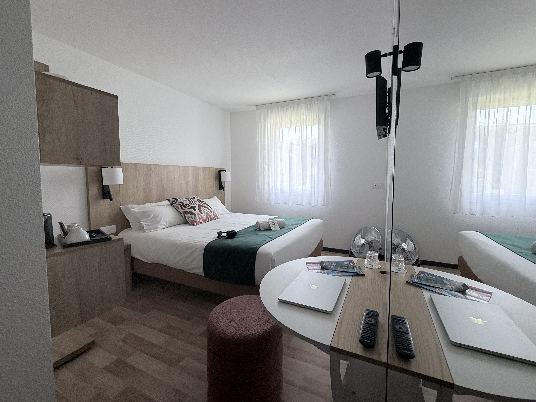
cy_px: 193
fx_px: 232
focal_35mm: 15
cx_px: 278
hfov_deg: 98.1
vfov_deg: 81.7
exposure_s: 1/99
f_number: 2.2
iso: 64
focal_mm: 2.22
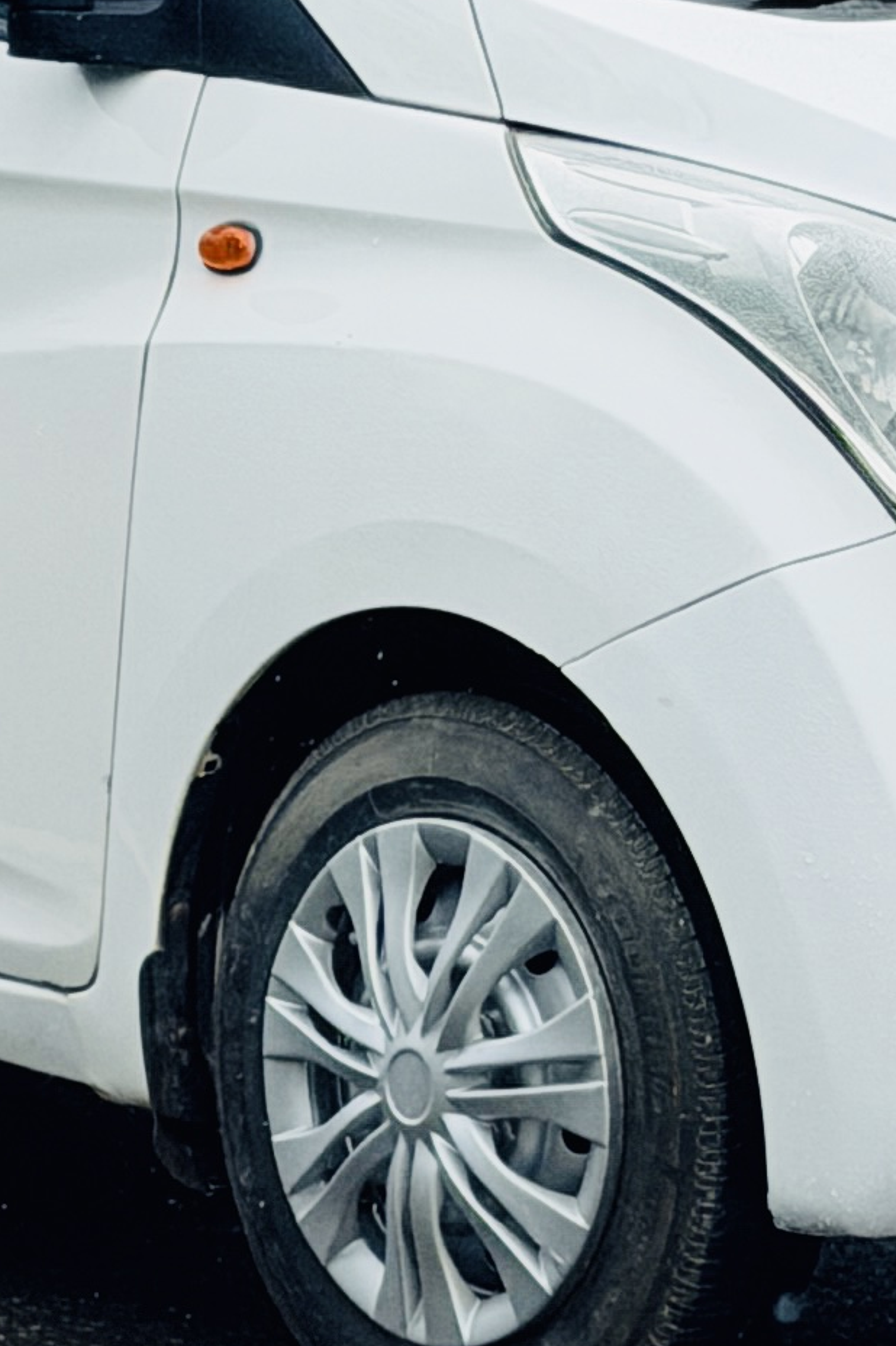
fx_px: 8107
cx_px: 378
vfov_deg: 9.5
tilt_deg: -5.7
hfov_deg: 6.3
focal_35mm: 217
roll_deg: +0.8
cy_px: 480
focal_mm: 6.76
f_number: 1.78
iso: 64
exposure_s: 1/4878
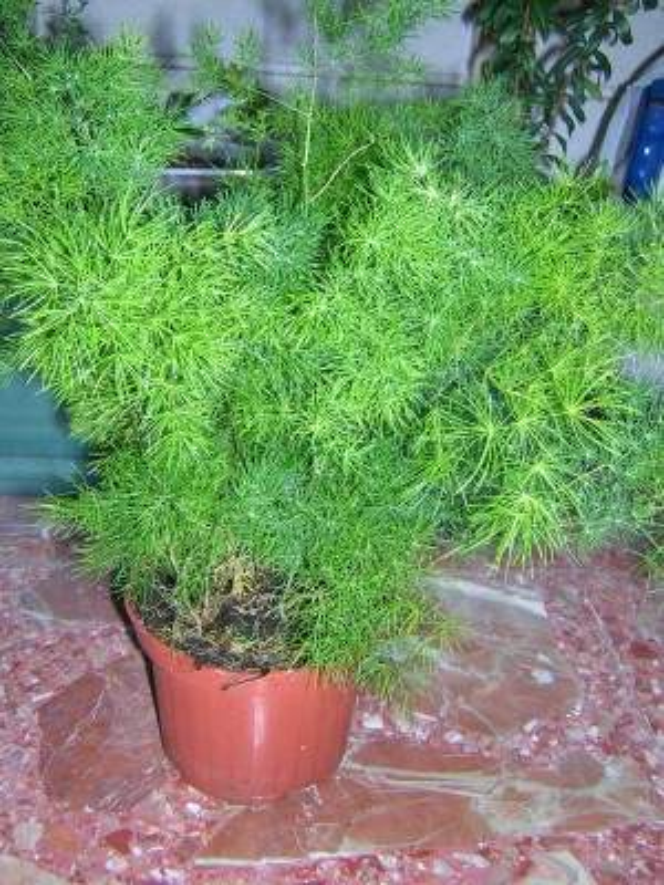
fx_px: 921
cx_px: 332
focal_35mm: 36
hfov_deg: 39.7
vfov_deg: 51.4
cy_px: 442
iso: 100
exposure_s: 1/60.1
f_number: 2.6
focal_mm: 4.7
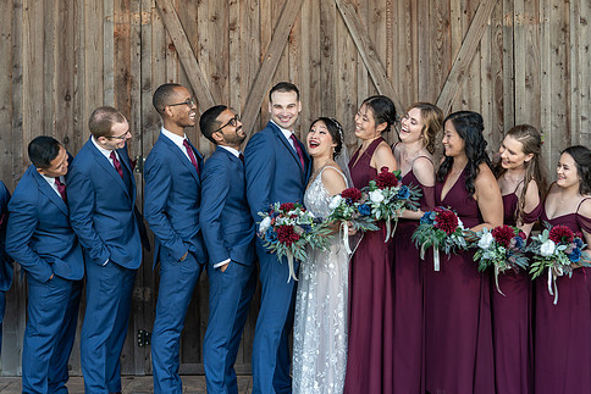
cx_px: 258
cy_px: 207
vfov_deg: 15.7
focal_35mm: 87
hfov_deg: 23.4
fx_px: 1429
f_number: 4
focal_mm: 70
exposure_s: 1/250
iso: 320
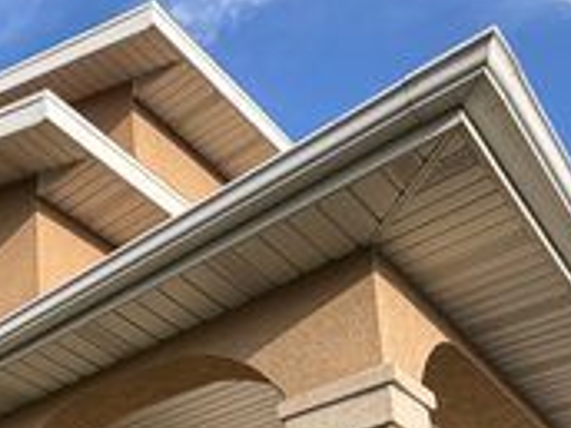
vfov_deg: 22.4
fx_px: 858
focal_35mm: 52
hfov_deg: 30.4
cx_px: -139
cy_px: 660
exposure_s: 1/502
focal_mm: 2.22
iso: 50
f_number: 2.2
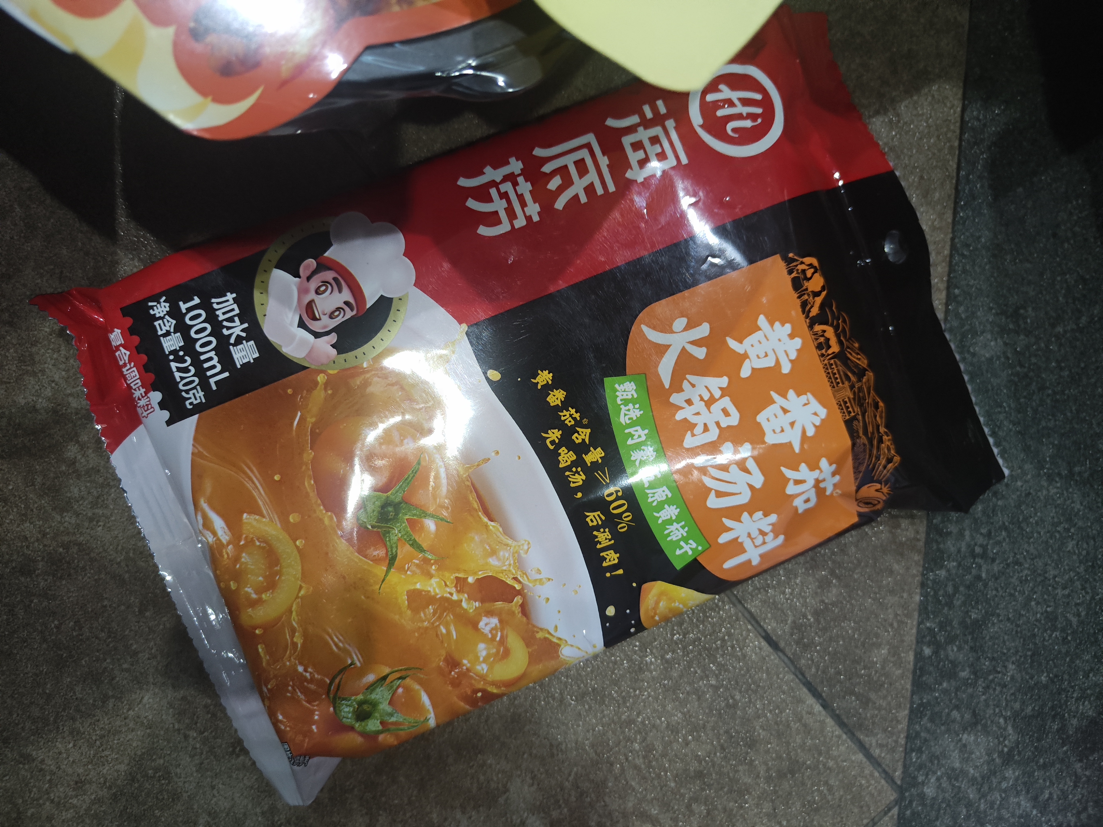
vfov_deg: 56.8
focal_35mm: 24
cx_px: 552
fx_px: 765
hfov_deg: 71.6
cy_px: 414
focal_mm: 5.59
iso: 862
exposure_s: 1/25
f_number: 1.88
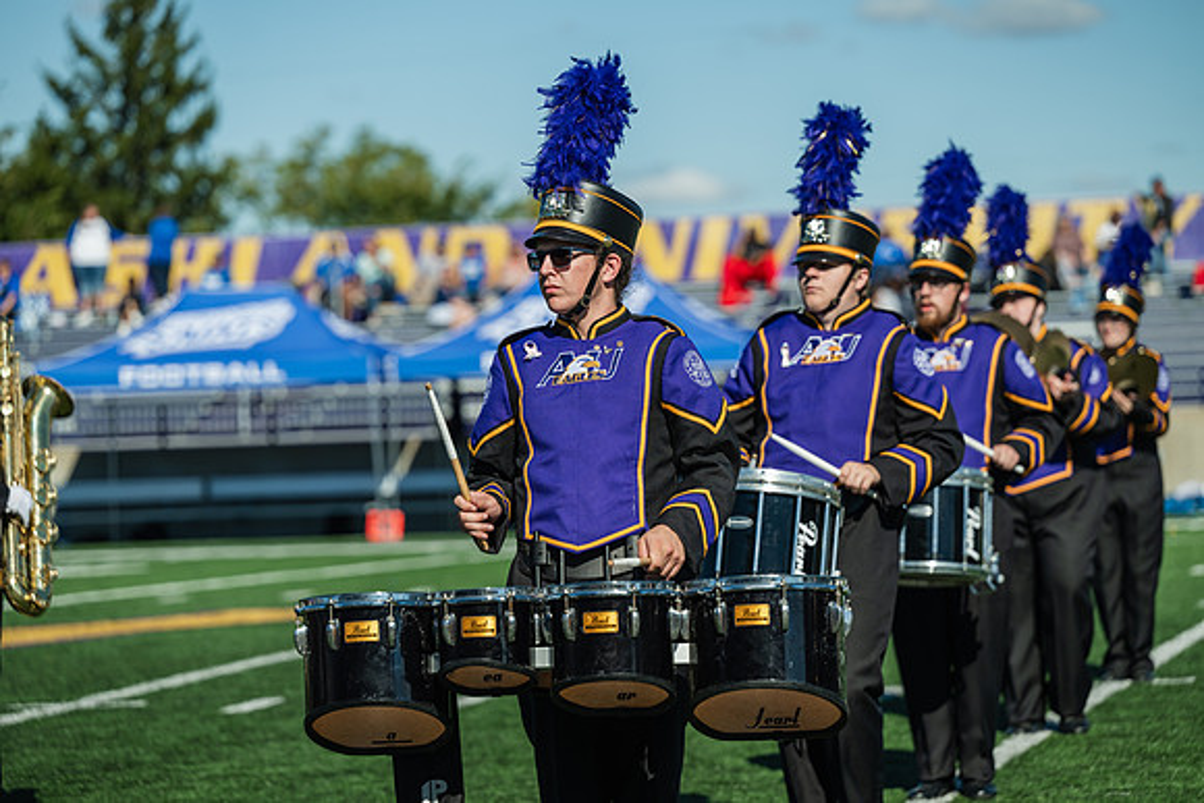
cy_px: 402
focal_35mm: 135
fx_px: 4516
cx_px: 602
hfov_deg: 15.2
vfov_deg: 10.2
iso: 100
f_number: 3.5
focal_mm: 135
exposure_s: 1/1600
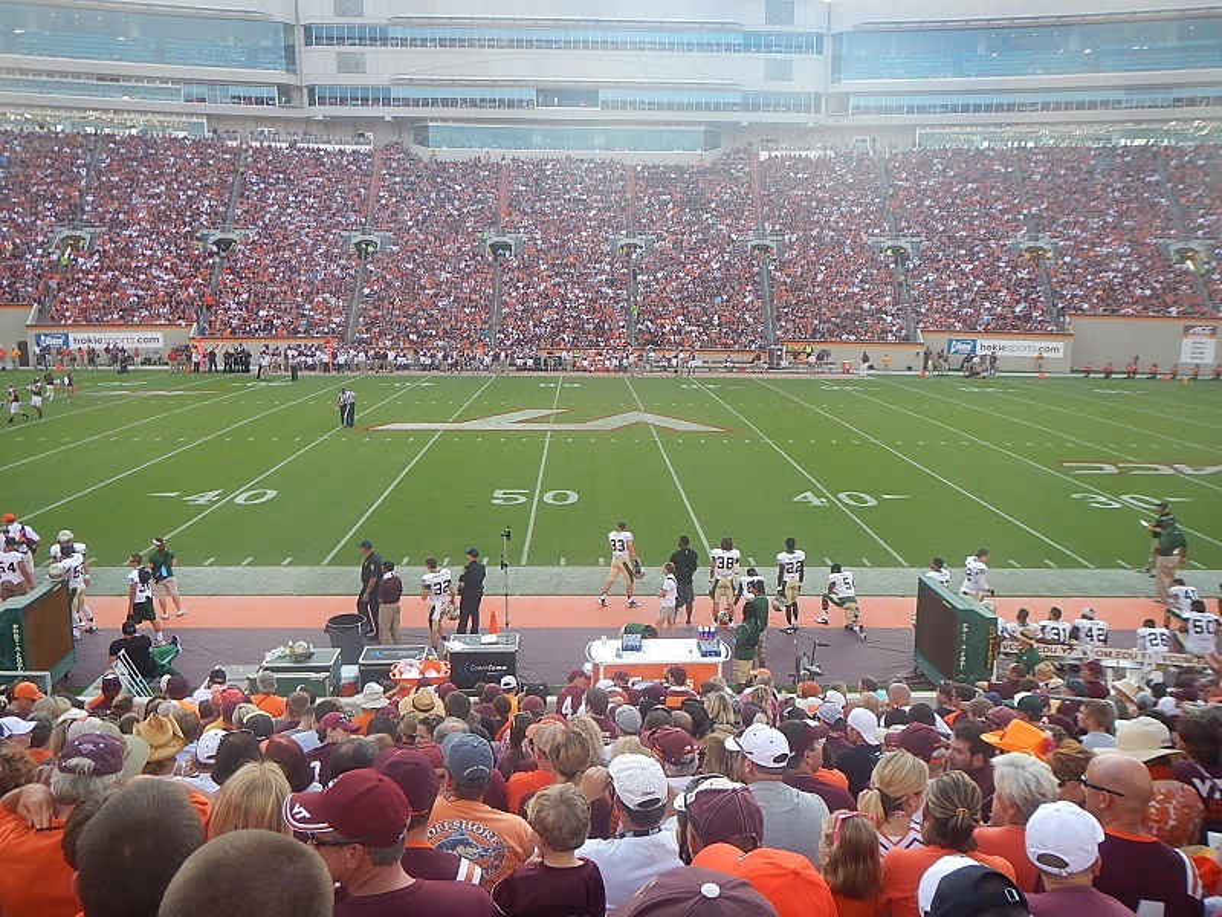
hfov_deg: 63.4
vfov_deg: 49.7
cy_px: 458
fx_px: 988
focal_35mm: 28
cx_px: 611
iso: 125
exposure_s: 1/200
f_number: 3.9
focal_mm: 5
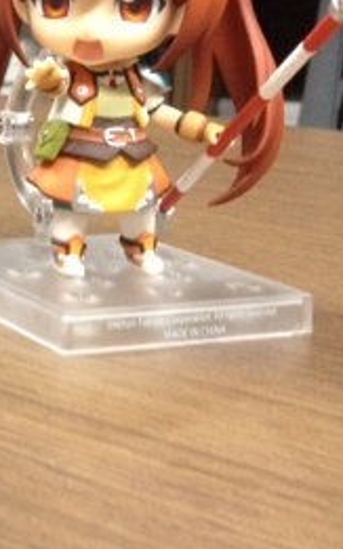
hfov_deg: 13.4
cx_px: -191
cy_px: 116
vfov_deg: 22.5
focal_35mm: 91
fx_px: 1362
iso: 400
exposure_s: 1/20
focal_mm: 4.28
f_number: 2.4
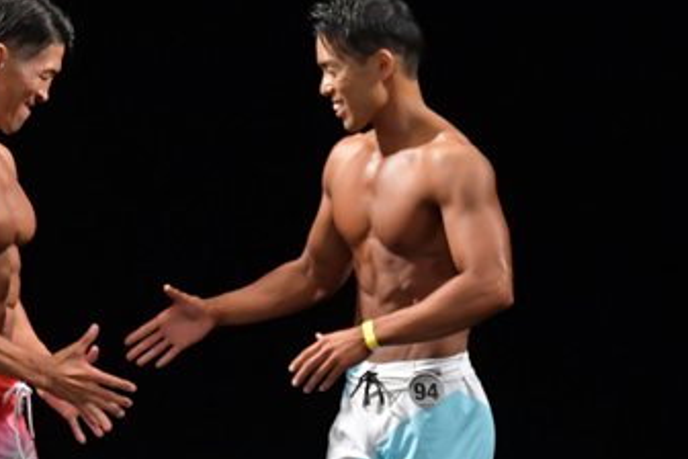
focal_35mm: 692
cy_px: 412
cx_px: 177
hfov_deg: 3.0
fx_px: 13224
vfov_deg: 2.0
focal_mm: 200
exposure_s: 1/400
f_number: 5.6
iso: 3200
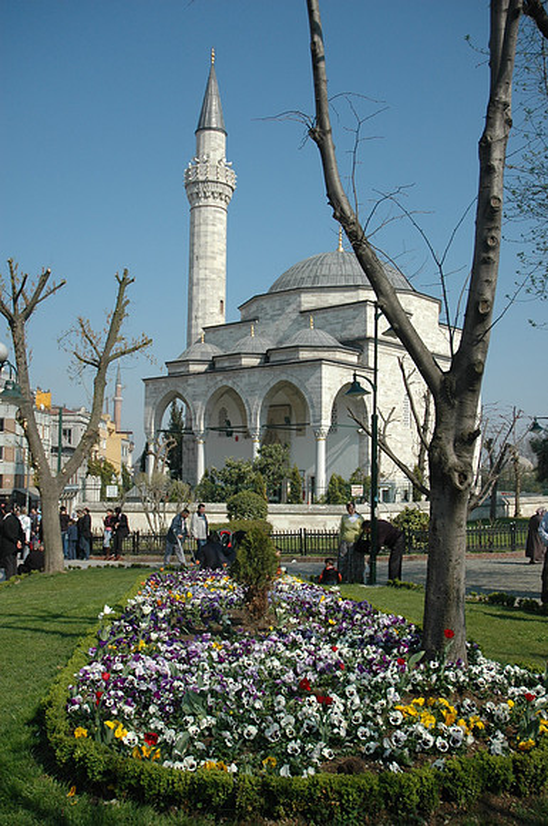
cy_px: 413
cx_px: 274
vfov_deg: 57.3
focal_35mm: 33
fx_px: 756
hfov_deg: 39.9
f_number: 3.8
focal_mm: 22
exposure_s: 1/2000
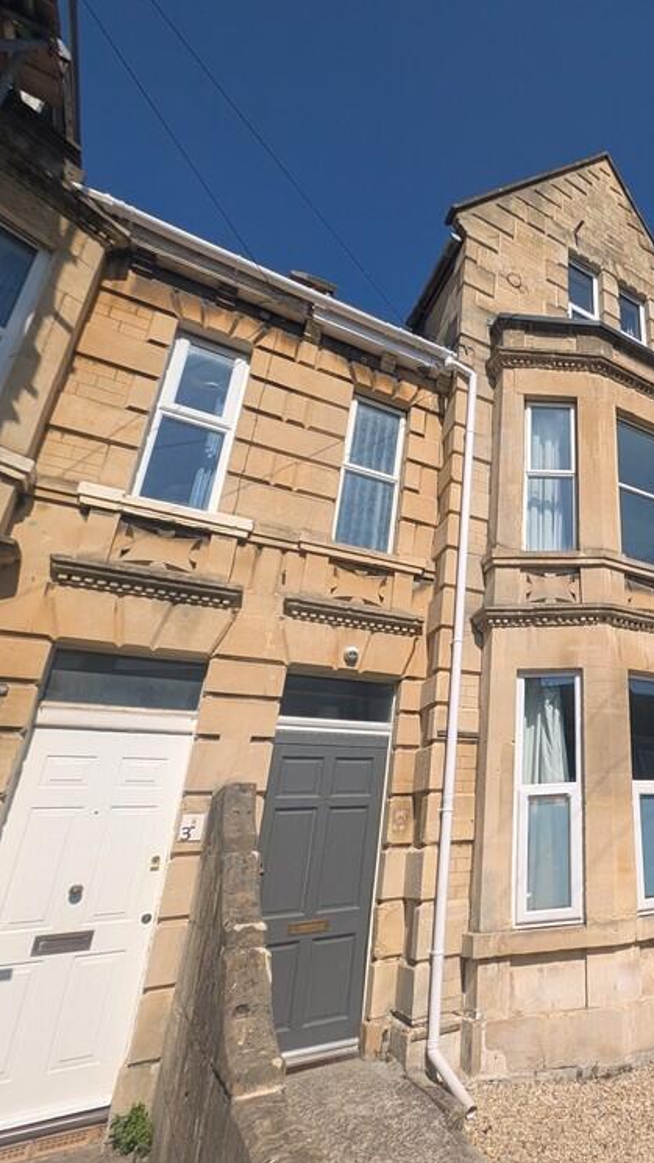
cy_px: 597
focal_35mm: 18
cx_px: 637
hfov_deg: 50.7
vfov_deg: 92.6
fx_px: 555
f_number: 1.95
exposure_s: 1/3049
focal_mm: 2.23
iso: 40
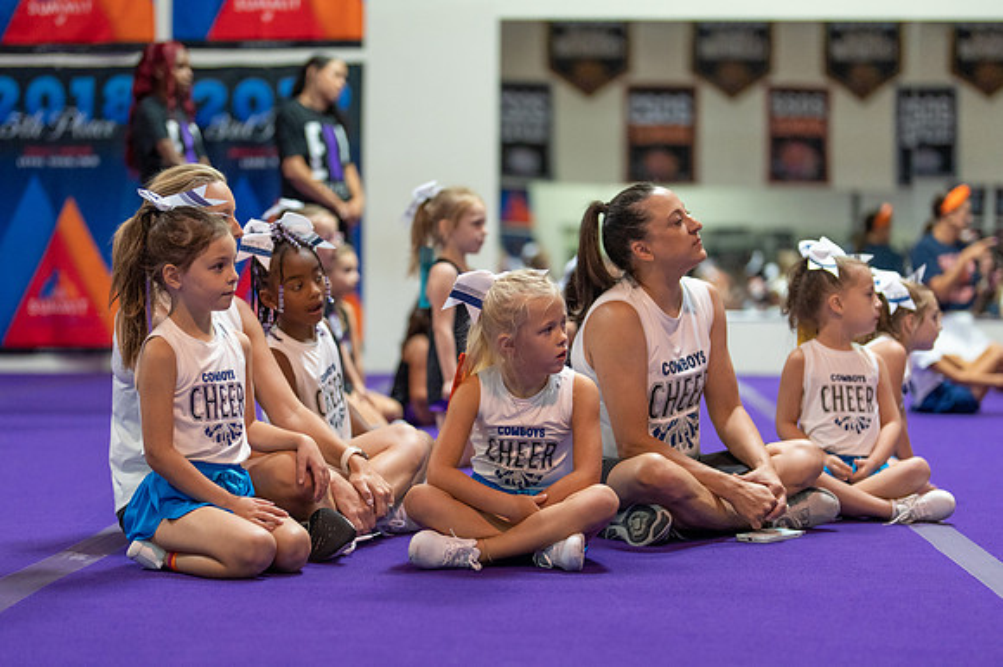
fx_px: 1994
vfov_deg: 19.0
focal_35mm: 72
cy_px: 369
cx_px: 513
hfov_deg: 28.2
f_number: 1.2
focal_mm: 50
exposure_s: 1/1000
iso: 1250
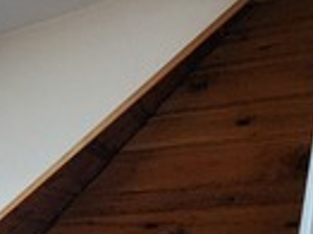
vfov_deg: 18.6
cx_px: -326
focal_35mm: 66
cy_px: 387
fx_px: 596
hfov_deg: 18.3
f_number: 2.2
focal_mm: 2.2
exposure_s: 1/60
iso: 400
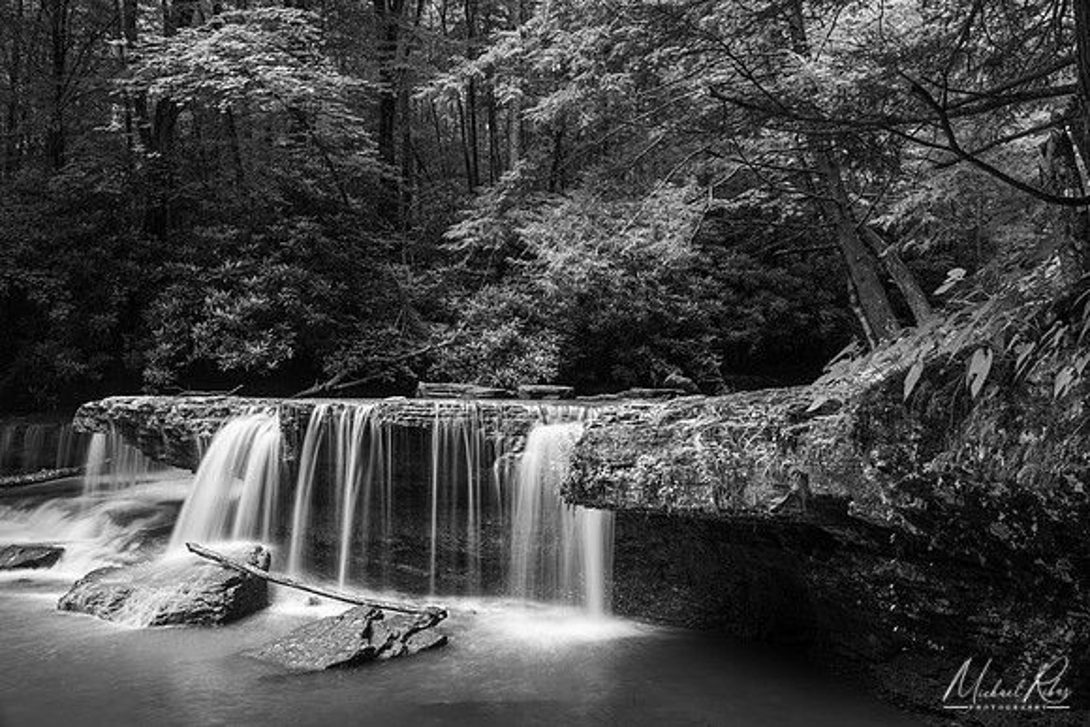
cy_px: 364
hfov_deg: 54.4
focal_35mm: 35
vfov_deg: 37.9
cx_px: 545
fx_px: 1060
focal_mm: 35
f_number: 13
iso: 64
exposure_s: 1
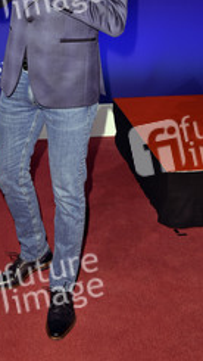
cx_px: 71
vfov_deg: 31.4
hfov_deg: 18.5
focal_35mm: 65
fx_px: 621
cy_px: 68
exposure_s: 1/160
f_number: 6.3
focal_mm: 38
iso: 500
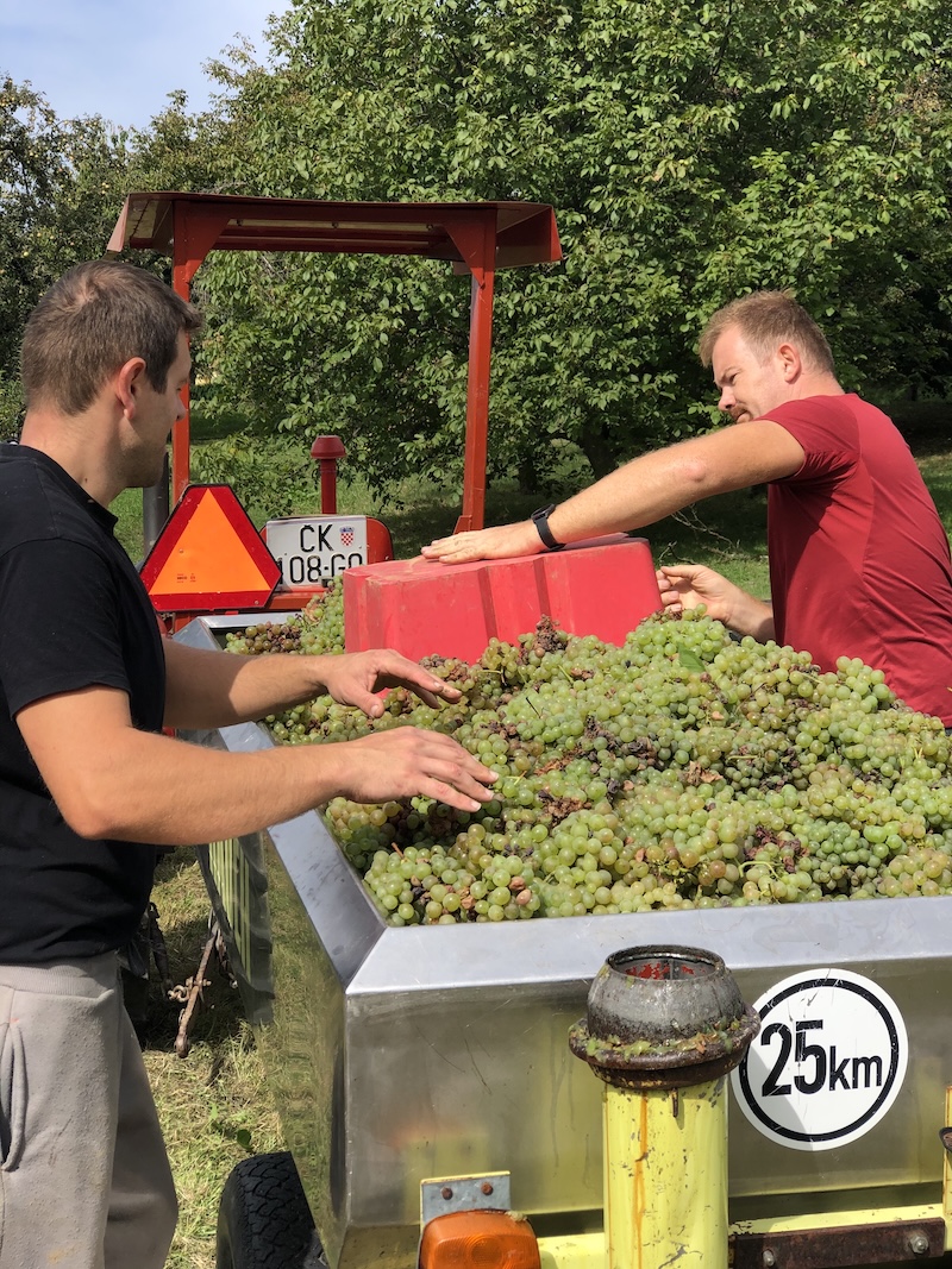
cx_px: 476
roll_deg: -3.4
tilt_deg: +2.9
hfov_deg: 25.7
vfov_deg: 33.8
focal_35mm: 57
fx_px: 2091
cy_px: 634
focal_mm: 6.6
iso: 20
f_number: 2.8
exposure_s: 1/615
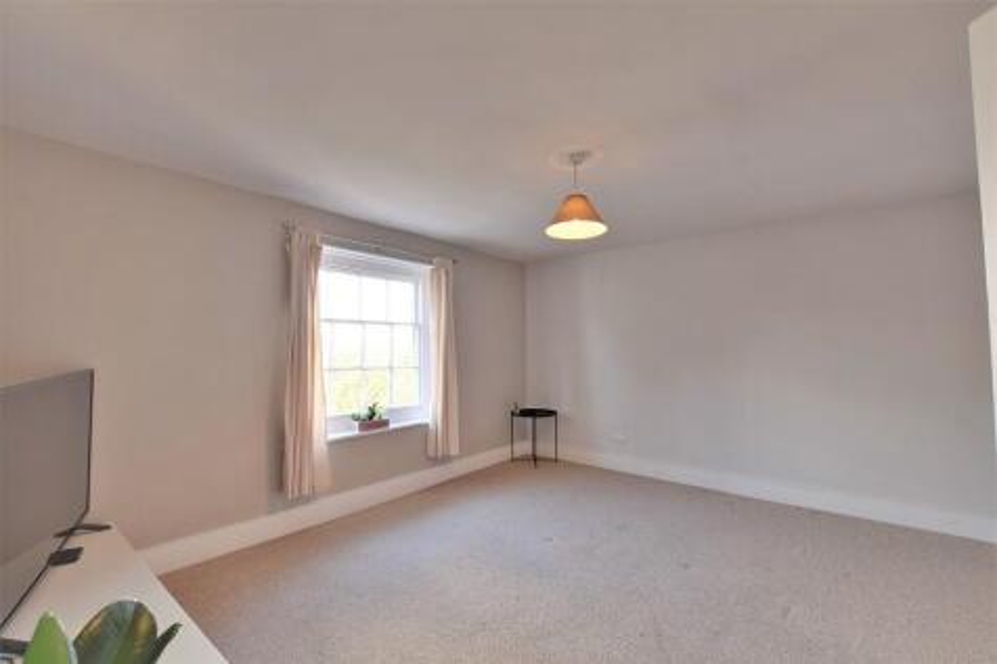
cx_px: 498
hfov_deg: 100.4
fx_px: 415
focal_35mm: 15
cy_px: 332
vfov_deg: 77.3
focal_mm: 10
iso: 100
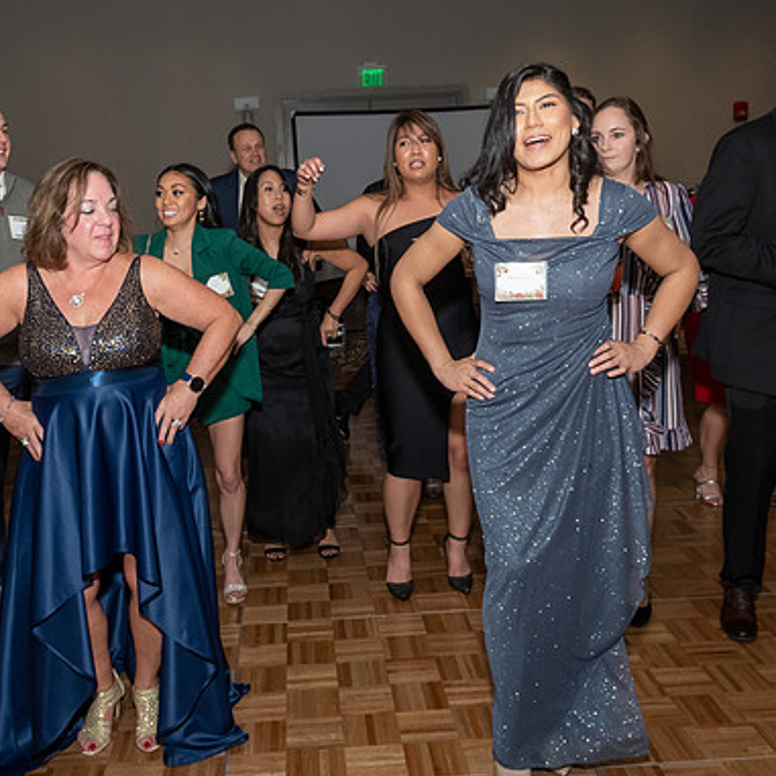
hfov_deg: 45.9
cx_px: 330
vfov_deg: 46.0
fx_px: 913
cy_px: 357
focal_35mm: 36
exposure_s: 1/250
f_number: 6.3
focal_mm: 17
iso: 500
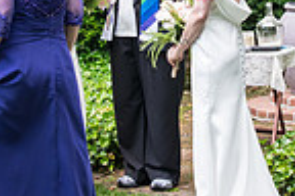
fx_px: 795
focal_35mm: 97
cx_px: 193
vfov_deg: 13.8
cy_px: -28
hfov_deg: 21.0
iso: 640
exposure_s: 1/400
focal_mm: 24
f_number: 3.5
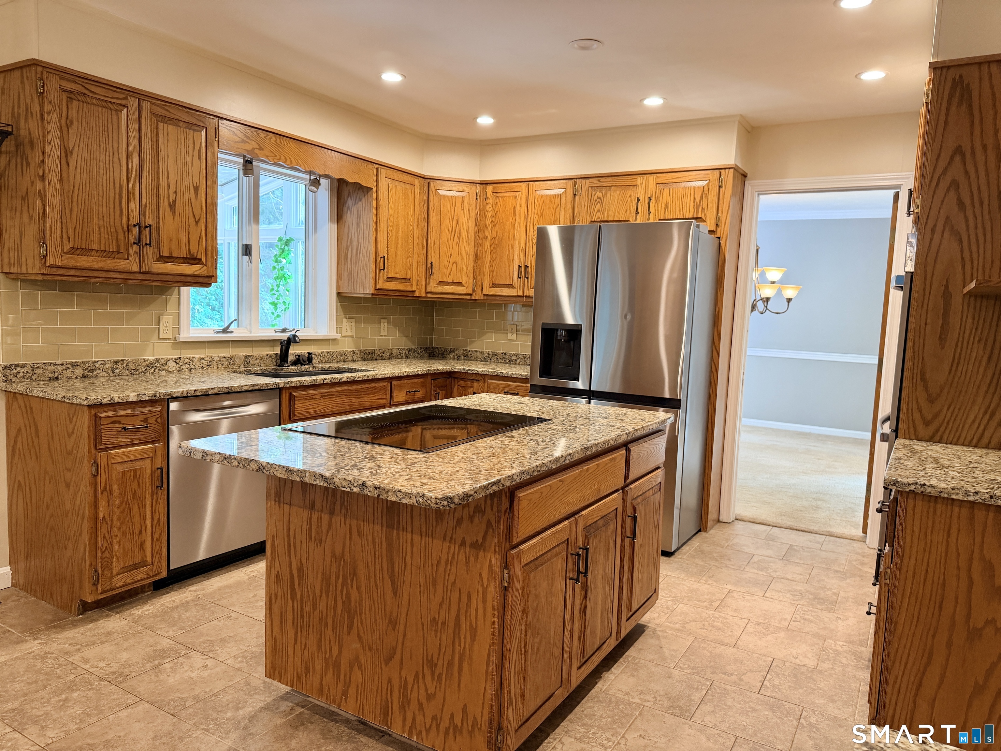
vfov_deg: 56.8
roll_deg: -2.2
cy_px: 376
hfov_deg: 71.6
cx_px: 500
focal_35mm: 24
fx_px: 694
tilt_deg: -5.9
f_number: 1.78
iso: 200
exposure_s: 1/60
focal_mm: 6.76
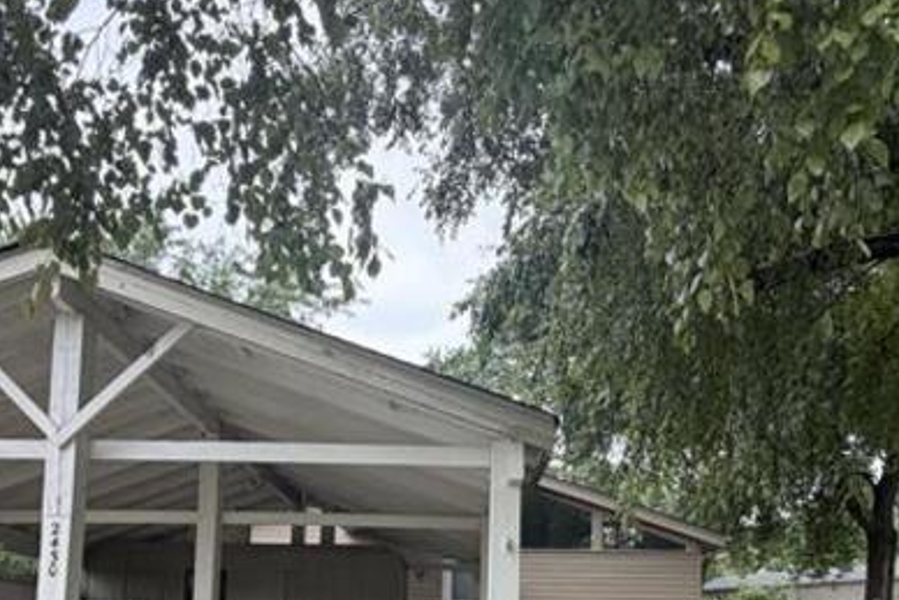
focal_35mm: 30
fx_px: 749
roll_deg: -1.4
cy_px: 588
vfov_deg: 39.0
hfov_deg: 61.9
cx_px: 443
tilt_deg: +5.0
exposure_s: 1/121
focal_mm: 2.22
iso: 80
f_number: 2.2
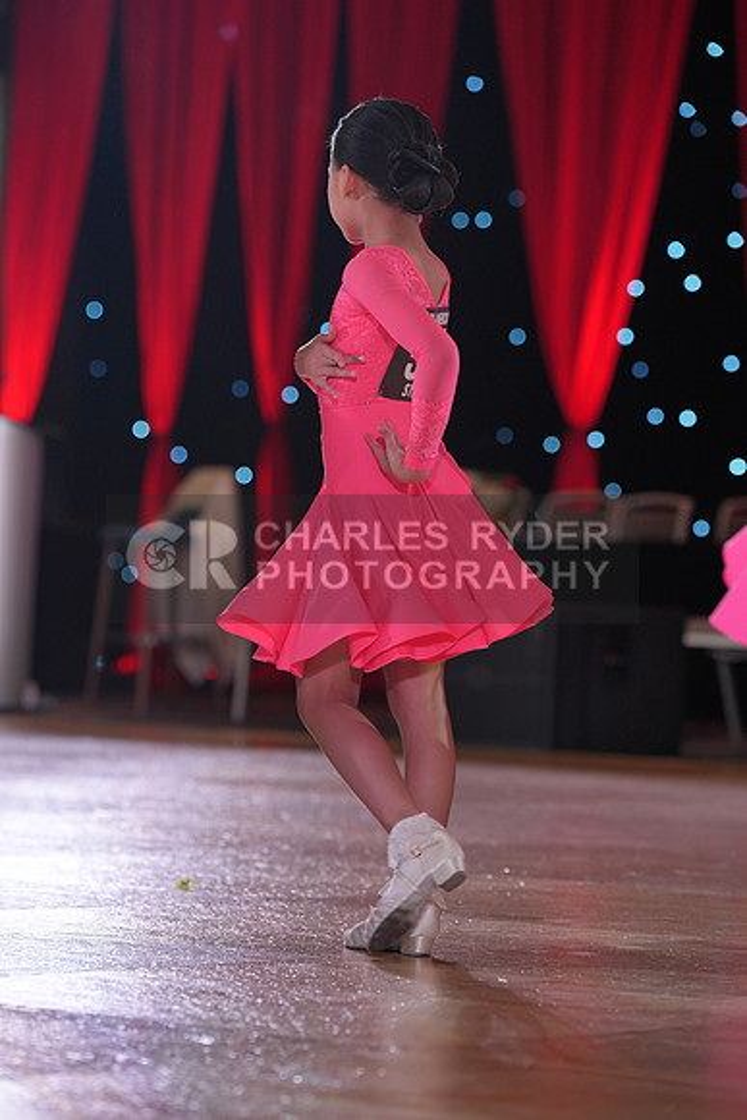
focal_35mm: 153
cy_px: 560
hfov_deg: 9.0
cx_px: 374
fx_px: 4759
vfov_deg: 13.4
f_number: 4
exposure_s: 1/400
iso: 1000
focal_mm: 153
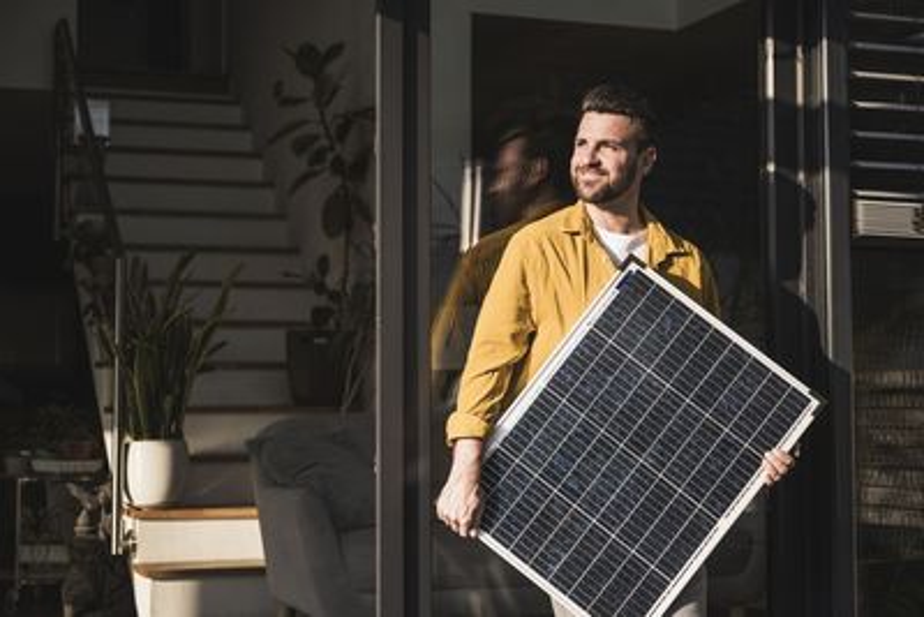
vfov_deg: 23.0
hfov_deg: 33.9
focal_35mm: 59
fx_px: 1515
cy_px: 308
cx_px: 462
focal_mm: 59
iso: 400
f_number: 2.8
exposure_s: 1/5000
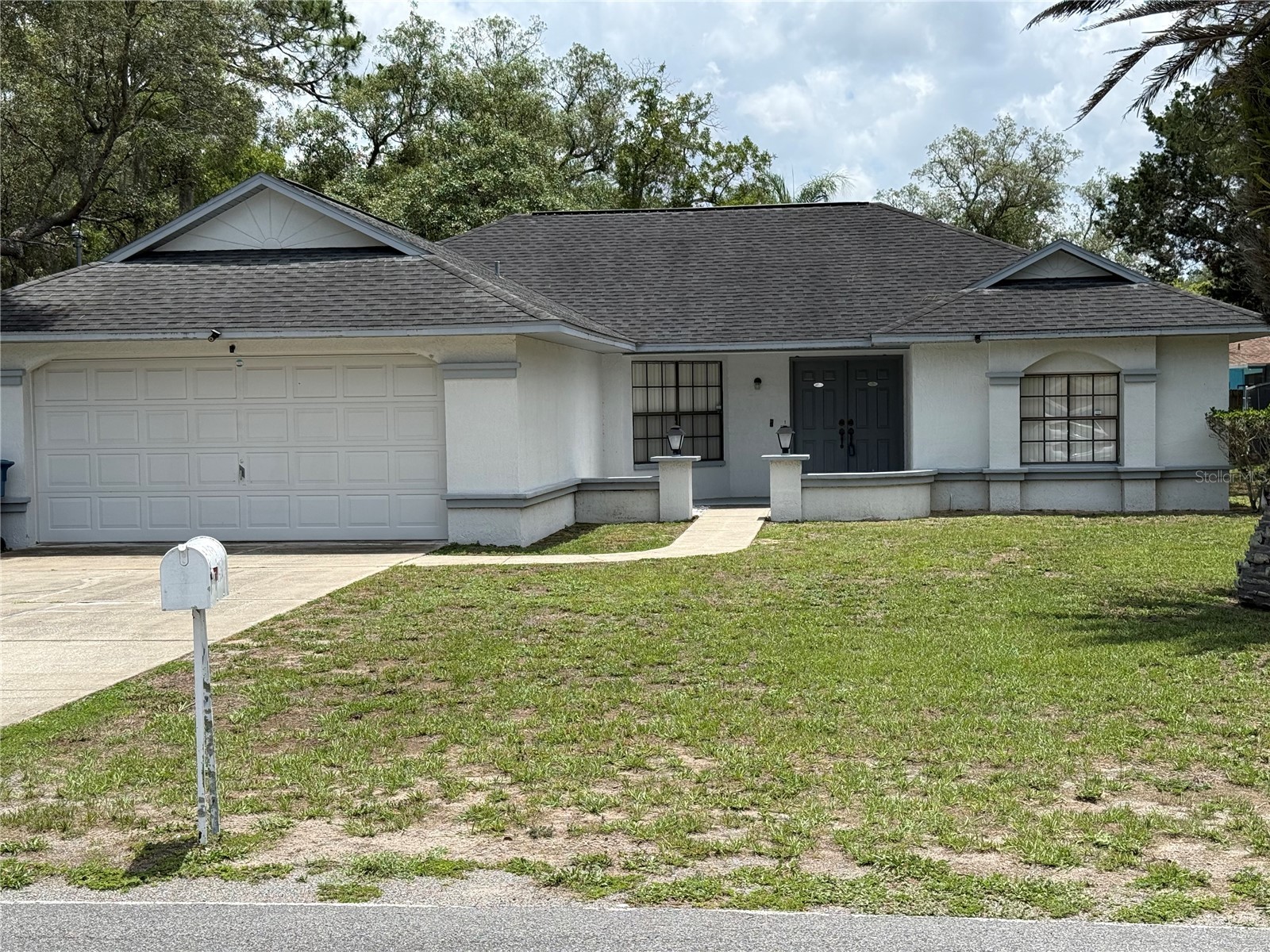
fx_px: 1761
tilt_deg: -2.5
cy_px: 476
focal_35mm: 48
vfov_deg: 30.3
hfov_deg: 39.7
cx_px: 635
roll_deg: +1.2
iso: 64
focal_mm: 6.76
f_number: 1.78
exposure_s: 1/4878
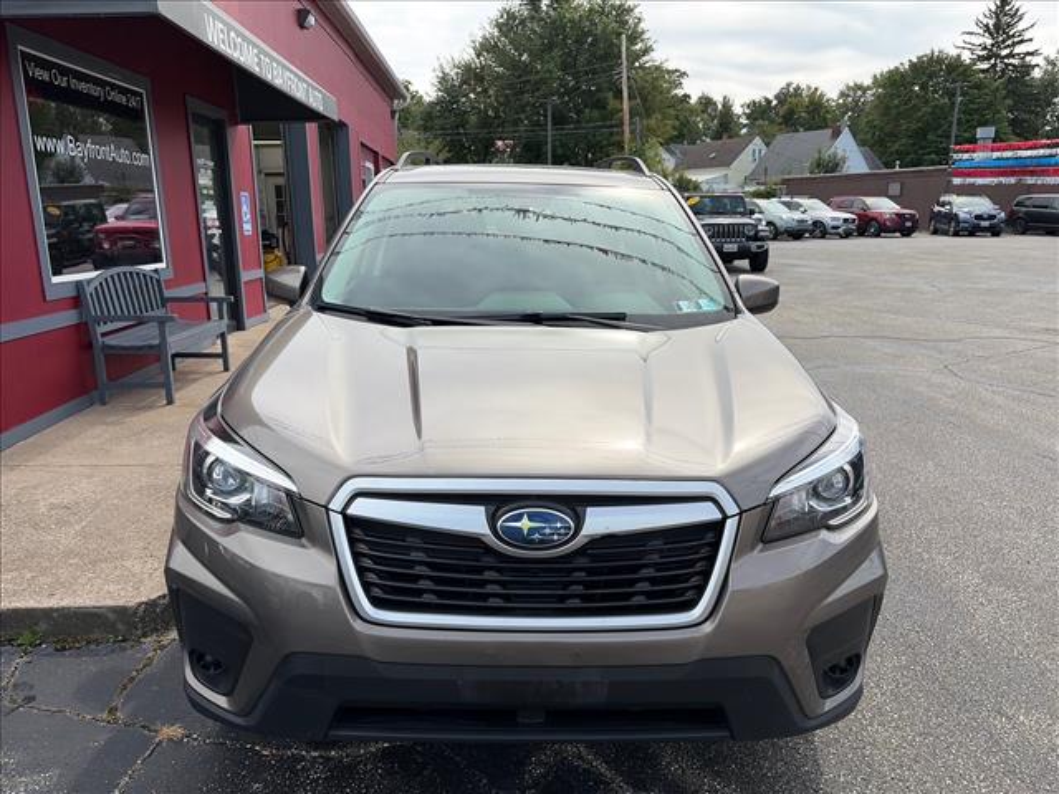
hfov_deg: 67.3
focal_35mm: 26
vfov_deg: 53.1
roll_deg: +1.7
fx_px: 795
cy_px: 397
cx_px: 530
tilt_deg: -12.7
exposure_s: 1/2208
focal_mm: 5.96
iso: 50
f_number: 1.6
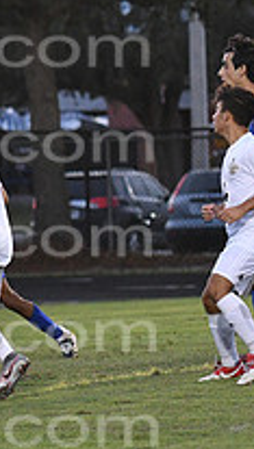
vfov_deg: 4.5
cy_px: 194
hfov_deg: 2.5
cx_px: -334
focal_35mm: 484
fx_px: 5774
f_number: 3.2
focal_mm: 110
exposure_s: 1/800
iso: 3200
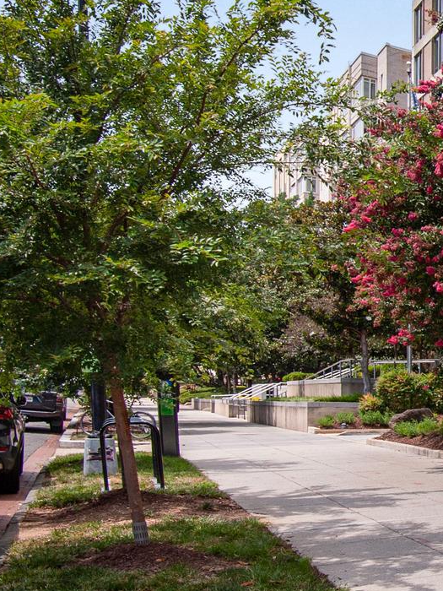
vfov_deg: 41.1
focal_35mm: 45
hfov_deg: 20.6
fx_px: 768
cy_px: 164
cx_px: 826
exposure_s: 1/400
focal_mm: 16
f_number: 8
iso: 200
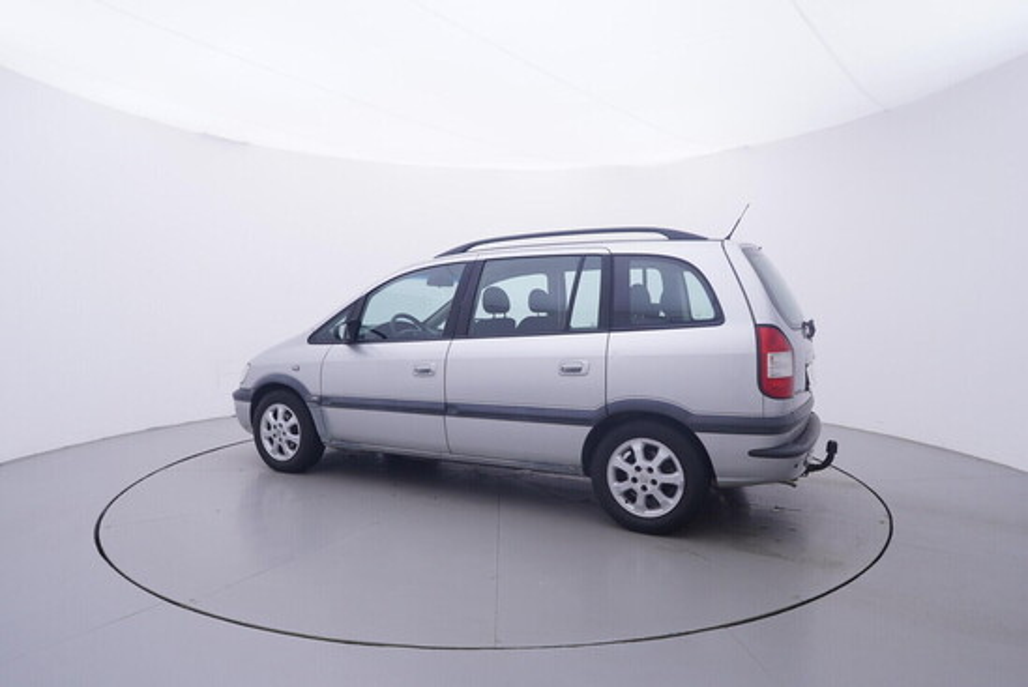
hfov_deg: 77.3
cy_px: 344
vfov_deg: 56.2
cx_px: 514
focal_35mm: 22
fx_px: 643
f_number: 5
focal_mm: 15
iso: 200
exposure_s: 1/80
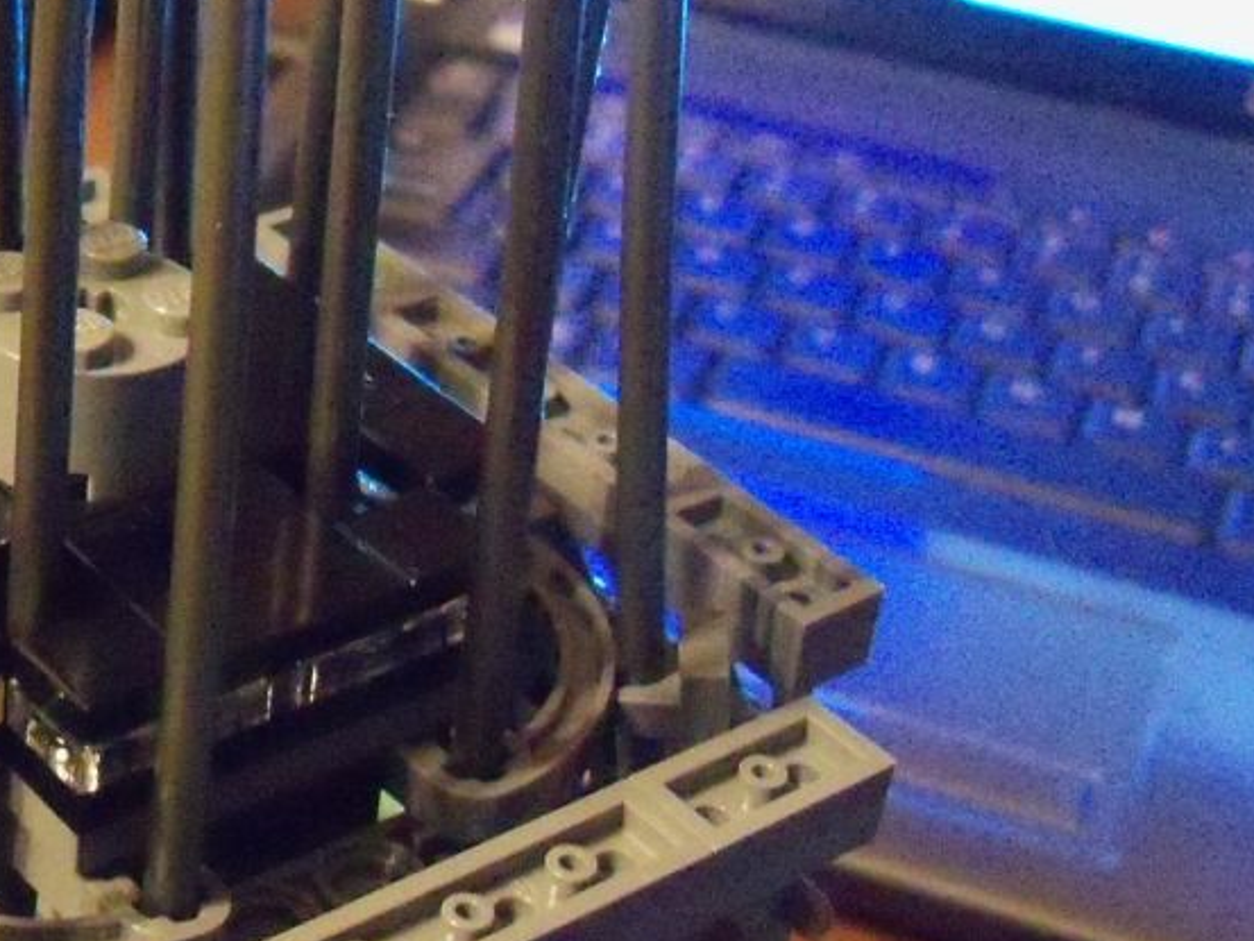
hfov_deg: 23.8
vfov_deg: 19.1
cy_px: 474
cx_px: -104
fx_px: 2790
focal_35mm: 77
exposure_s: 1/10
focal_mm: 6.2
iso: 1600
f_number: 3.5
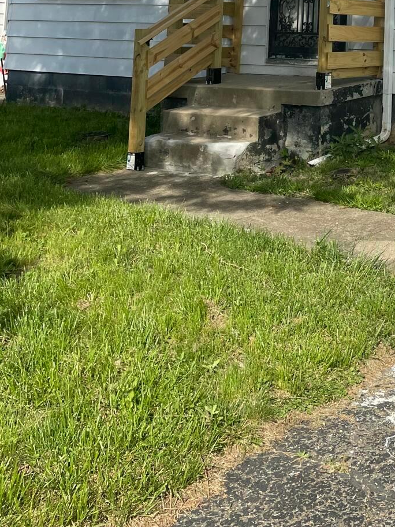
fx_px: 867
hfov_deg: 24.1
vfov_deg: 30.7
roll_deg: -1.2
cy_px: -31
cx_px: 430
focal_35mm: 57
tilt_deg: +4.6
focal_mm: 4.2
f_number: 1.6
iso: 32
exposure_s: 1/4651
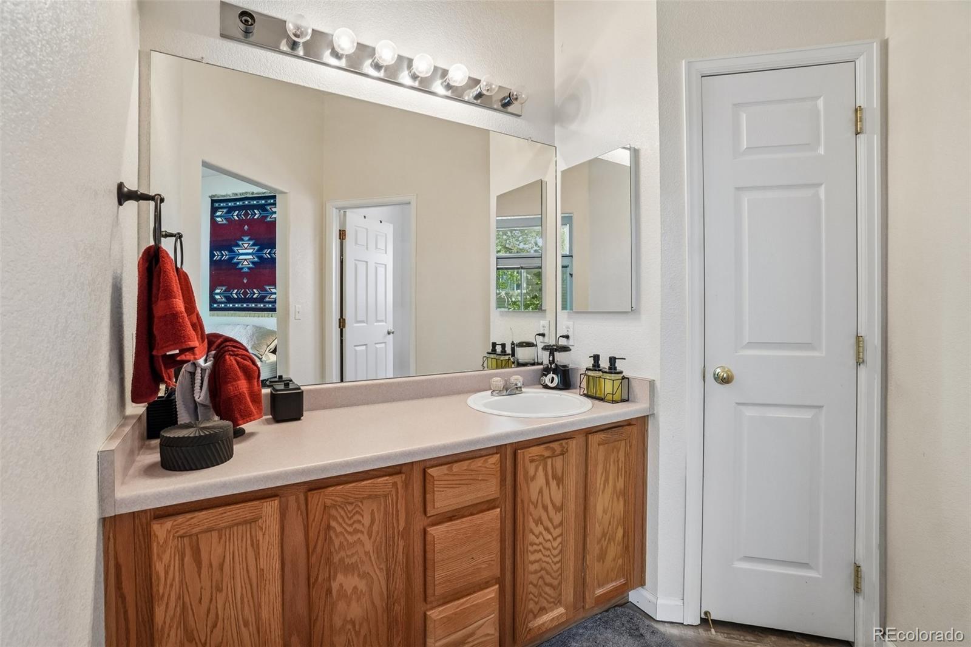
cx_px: 486
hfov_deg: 100.4
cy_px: 324
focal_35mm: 15
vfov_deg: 77.3
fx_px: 404
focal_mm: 10
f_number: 8
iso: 400
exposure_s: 1/8
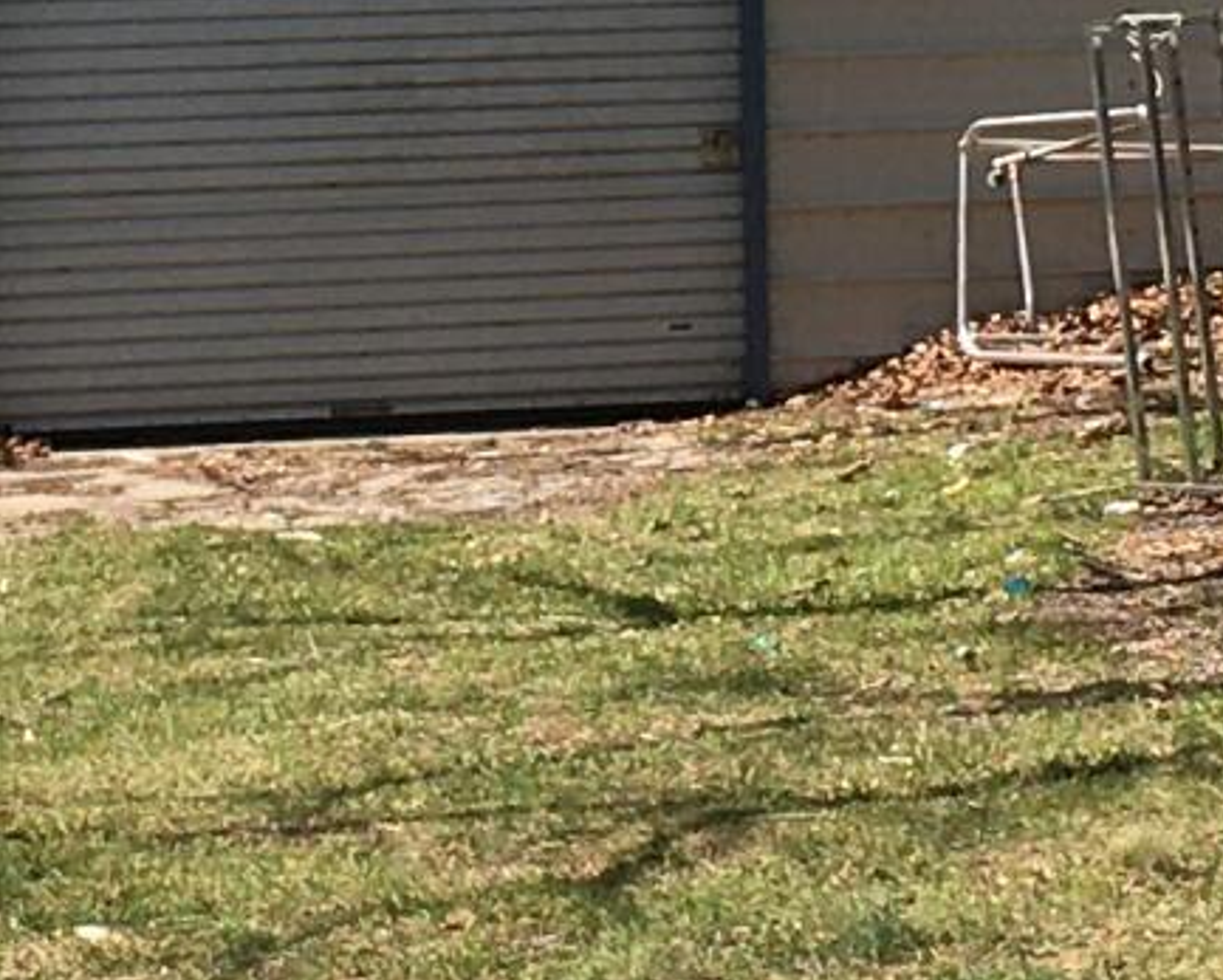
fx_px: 7099
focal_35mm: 196
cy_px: 8
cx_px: 393
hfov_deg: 9.8
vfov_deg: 7.9
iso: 25
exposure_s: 1/1261
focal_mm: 4.15
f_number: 2.2
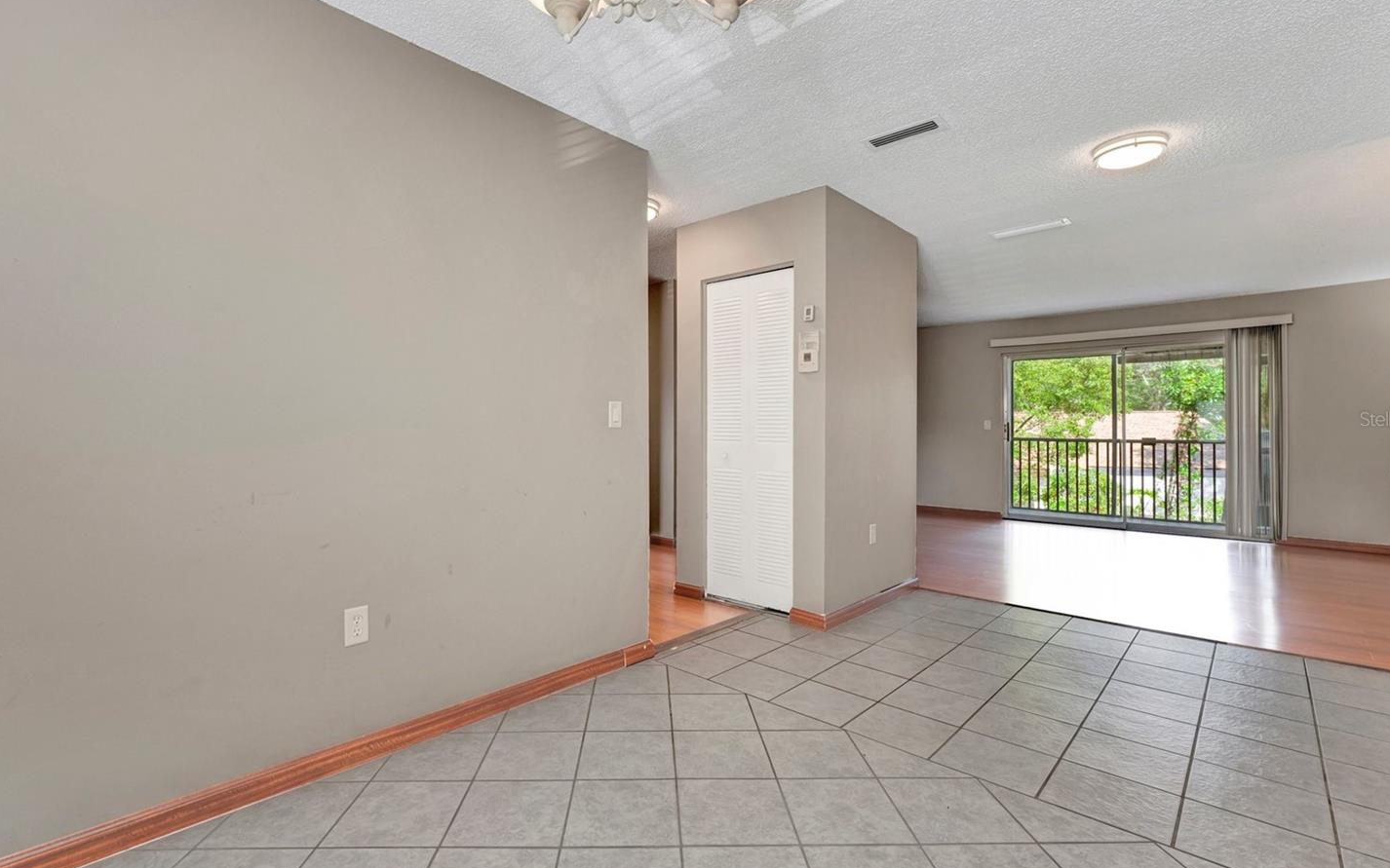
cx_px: 667
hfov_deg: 97.8
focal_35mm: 16
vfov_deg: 71.2
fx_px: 606
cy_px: 418
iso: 800
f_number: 8
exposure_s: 1/80
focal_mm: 14
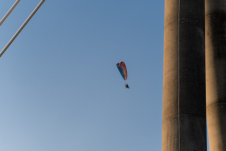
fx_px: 876
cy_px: 70
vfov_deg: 9.8
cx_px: 121
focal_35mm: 140
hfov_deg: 14.7
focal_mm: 85
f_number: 2.5
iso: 160
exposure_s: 1/1400
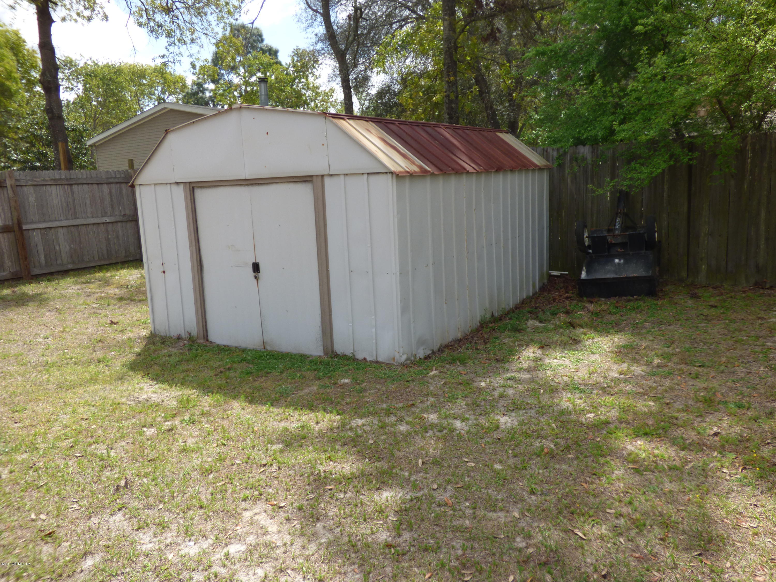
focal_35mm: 28
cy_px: 291
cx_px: 388
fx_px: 628
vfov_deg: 49.7
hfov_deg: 63.4
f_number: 3.2
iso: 100
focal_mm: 5.04
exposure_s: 1/800
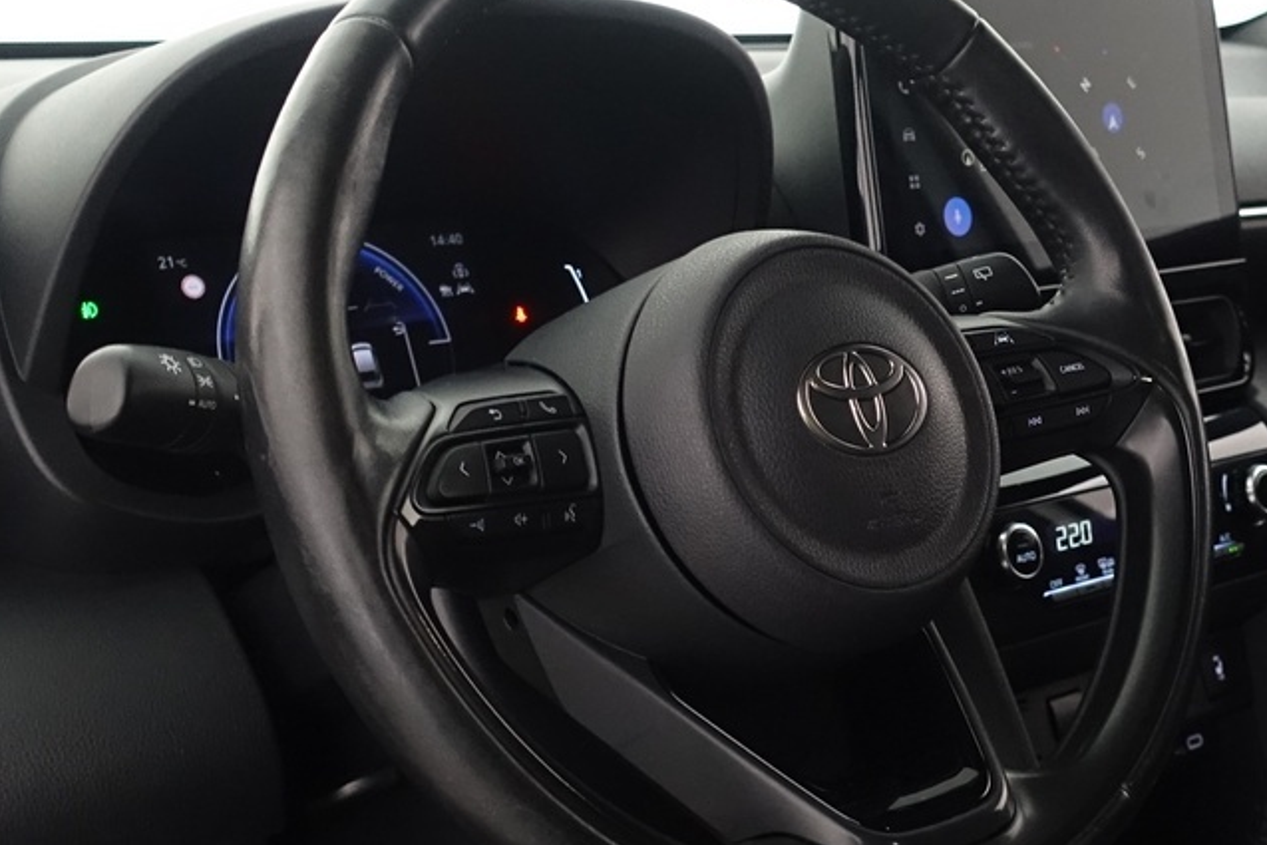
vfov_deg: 22.1
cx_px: 905
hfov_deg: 32.4
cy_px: 251
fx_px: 2147
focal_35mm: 61
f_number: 2.5
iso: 1000
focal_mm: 8.8
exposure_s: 1/30
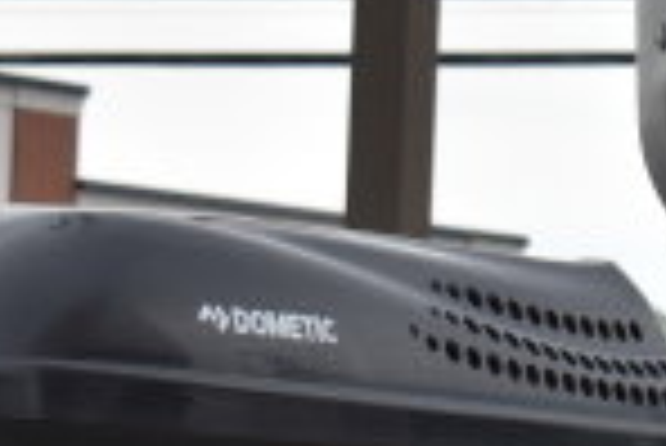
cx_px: 1278
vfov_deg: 4.7
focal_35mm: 296
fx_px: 5481
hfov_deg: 6.8
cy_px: 169
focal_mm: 48
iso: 100
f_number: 7.1
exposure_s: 1/200
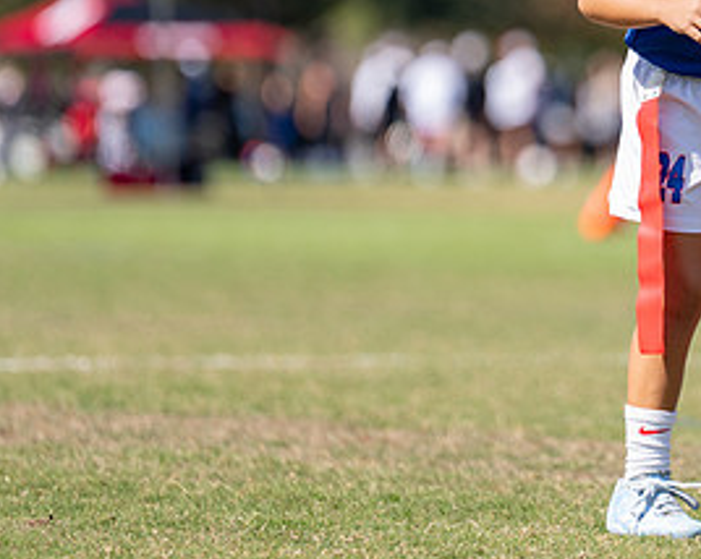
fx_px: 11402
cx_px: 733
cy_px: 32
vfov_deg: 2.8
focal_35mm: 550
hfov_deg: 3.5
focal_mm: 188
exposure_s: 1/1250
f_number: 2.8
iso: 100
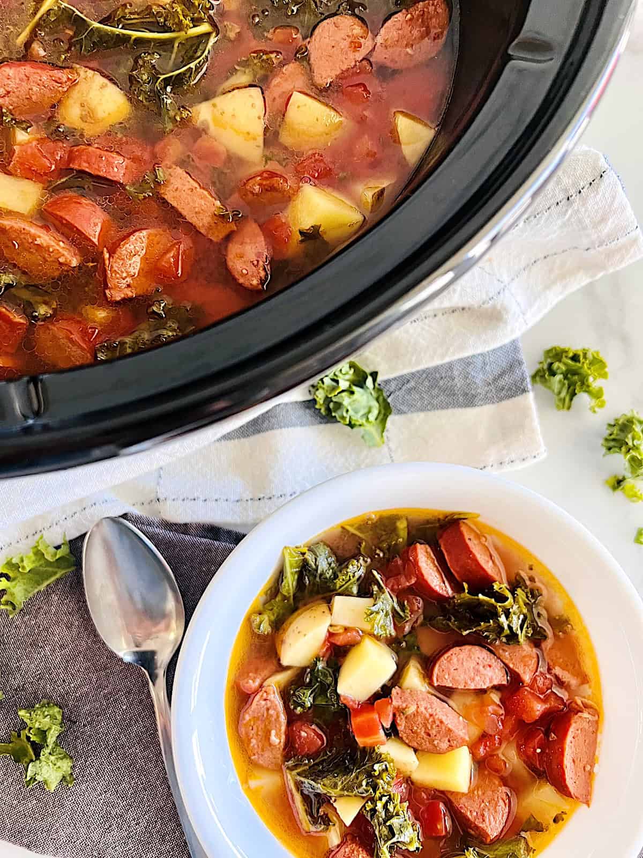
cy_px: 429
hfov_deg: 53.1
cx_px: 322
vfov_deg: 67.3
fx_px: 644
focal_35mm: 26
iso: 250
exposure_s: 1/60
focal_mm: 5.7
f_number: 1.5
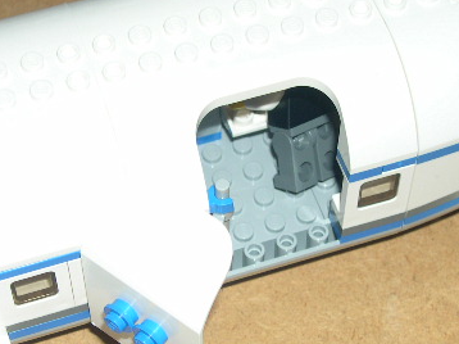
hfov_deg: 19.3
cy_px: 190
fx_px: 1352
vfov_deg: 14.5
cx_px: 222
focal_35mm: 102
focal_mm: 12.2
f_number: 3.4
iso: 100
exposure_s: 1/60
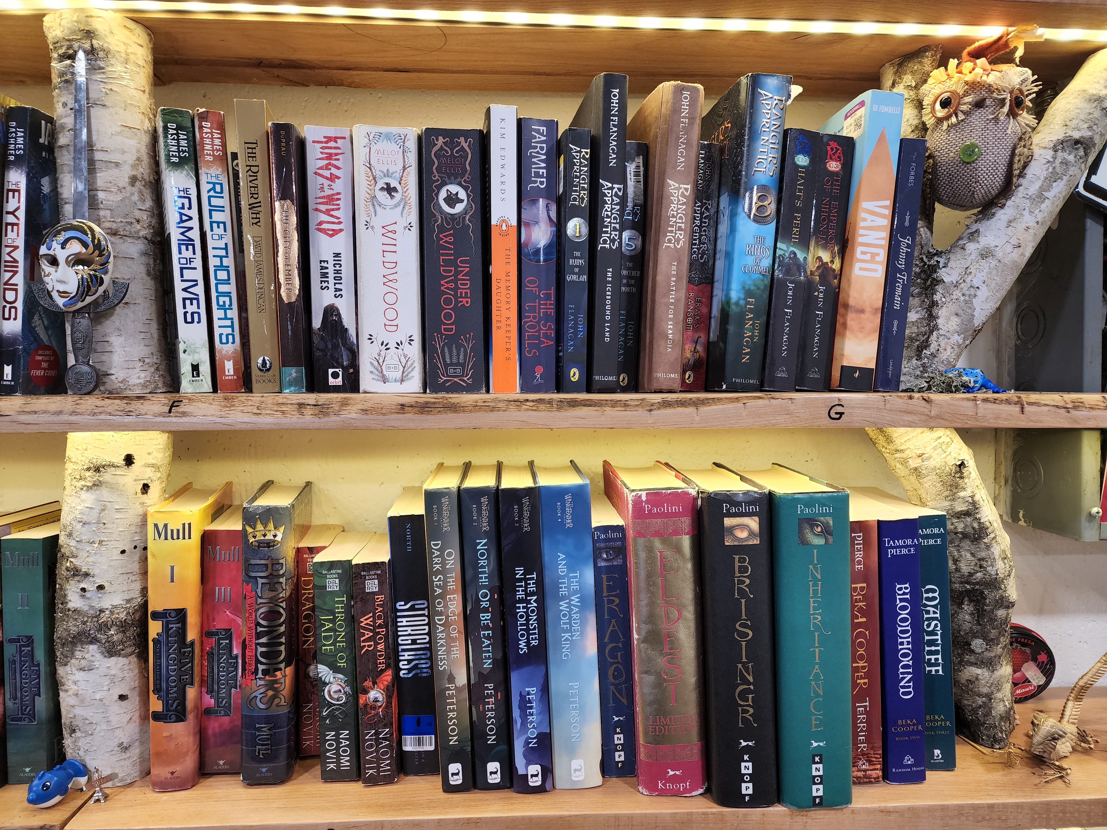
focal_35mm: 23
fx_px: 736
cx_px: 554
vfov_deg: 58.9
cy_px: 415
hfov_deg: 73.9
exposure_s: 1/120
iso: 320
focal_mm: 6.4
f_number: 1.8
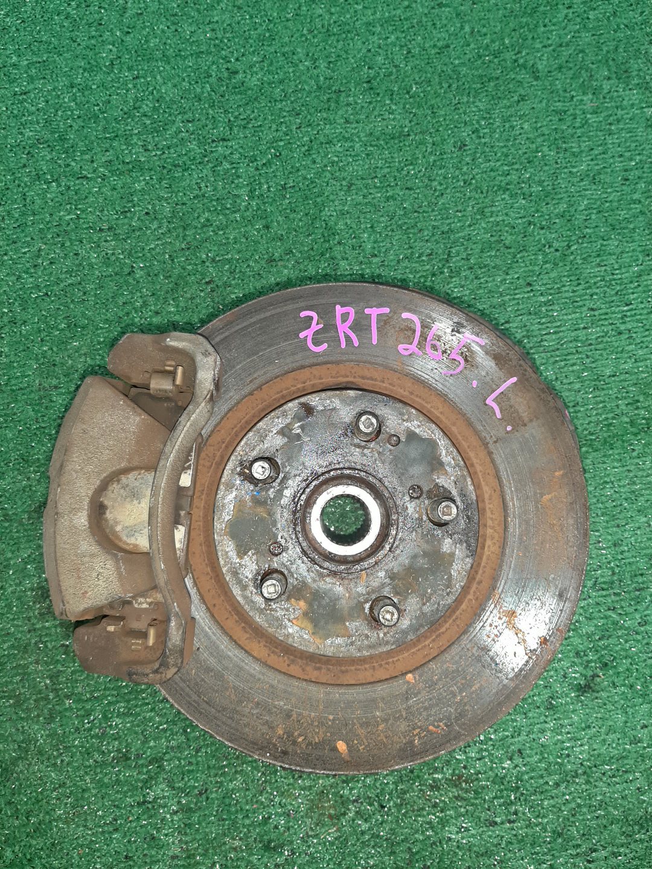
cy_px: 434
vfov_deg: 67.3
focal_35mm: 26
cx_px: 326
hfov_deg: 53.1
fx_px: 653
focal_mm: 3.93
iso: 202
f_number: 1.7
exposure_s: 1/50
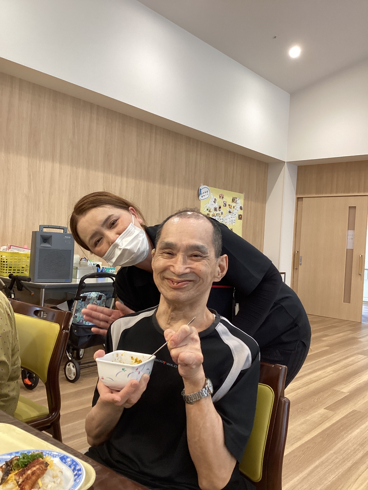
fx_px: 439
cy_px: 245
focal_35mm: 31
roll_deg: -2.3
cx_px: 184
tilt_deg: -0.9
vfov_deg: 58.3
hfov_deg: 45.4
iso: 160
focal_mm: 3.3
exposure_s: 1/50
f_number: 2.4
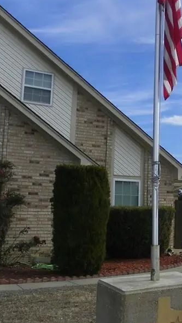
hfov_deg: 22.6
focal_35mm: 49
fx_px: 420
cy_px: 174
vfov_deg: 42.1
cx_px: 214
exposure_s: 1/400
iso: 64
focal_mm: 4.6
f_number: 5.6
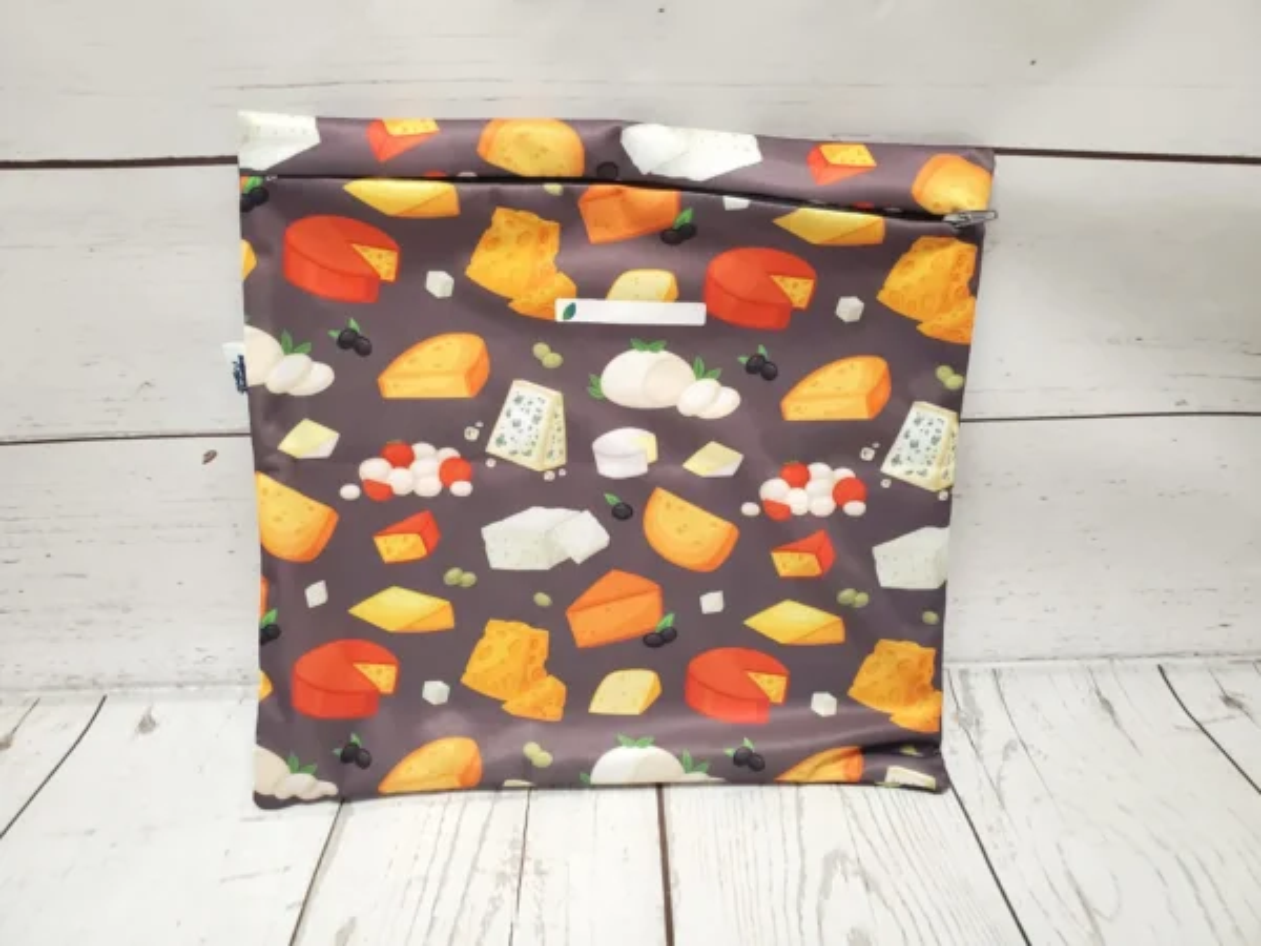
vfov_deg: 53.1
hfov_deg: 67.3
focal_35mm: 26
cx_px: 630
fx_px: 947
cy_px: 473
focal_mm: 4.3
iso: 200
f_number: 2.4
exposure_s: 1/60
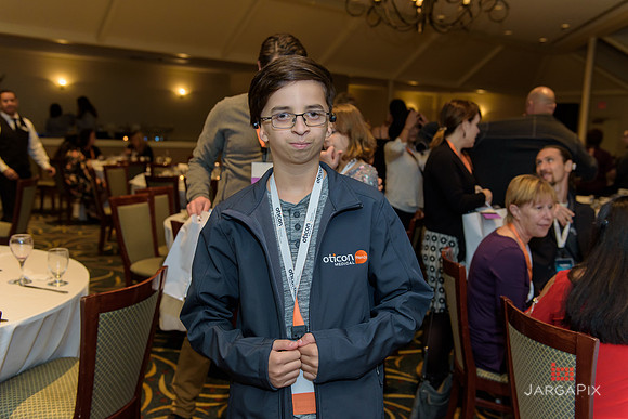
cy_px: 210
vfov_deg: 37.9
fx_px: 611
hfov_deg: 54.4
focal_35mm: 35
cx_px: 314
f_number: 3.2
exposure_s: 1/125
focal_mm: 35
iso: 1250
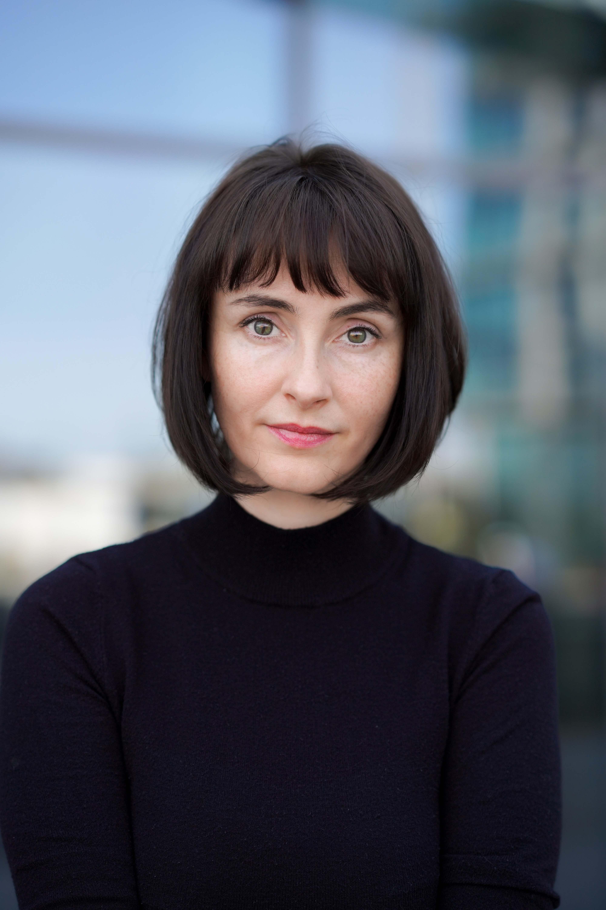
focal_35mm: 85
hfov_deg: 16.1
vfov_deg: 23.9
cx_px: 303
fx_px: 2146
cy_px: 455
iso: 320
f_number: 2
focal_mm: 85
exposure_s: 1/2500
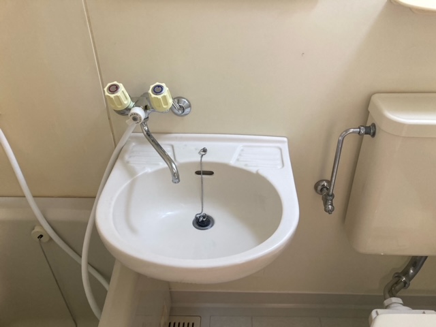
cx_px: 218
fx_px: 353
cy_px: 164
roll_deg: +0.4
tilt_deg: -35.2
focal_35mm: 28
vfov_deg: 49.7
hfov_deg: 63.4
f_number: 1.8
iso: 160
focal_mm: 3.99
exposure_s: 1/50
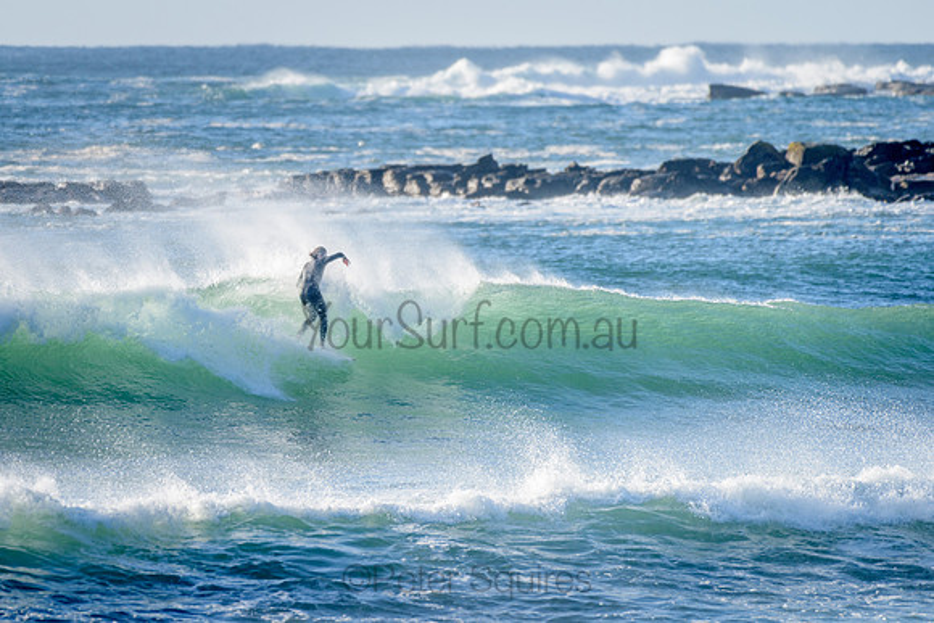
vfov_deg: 2.2
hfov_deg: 3.4
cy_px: 242
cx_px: 367
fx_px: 15874
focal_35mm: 612
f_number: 5.6
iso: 220
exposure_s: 1/1250
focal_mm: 500
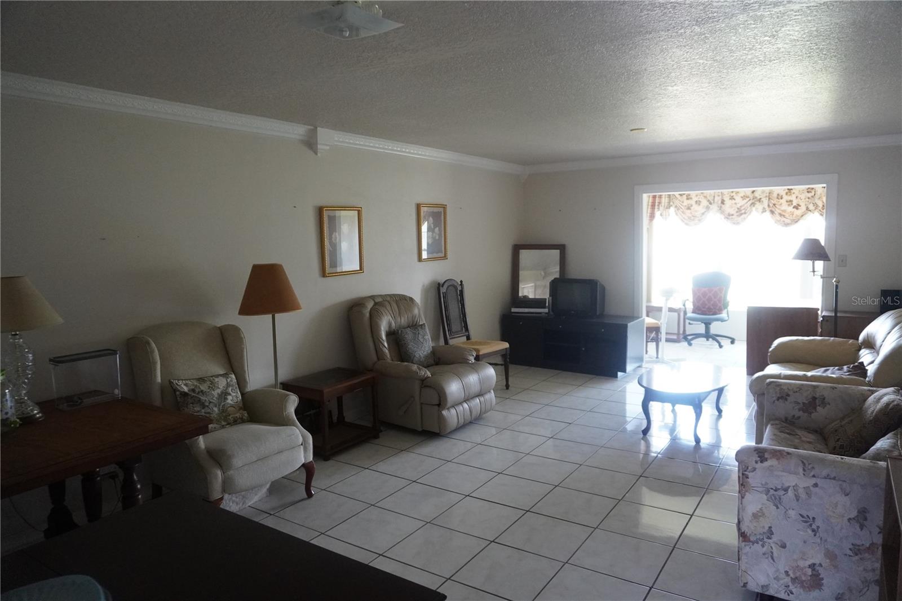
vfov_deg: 53.1
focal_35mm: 24
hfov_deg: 73.8
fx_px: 601
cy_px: 300
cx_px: 451
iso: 2500
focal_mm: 16
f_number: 3.5
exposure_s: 1/160
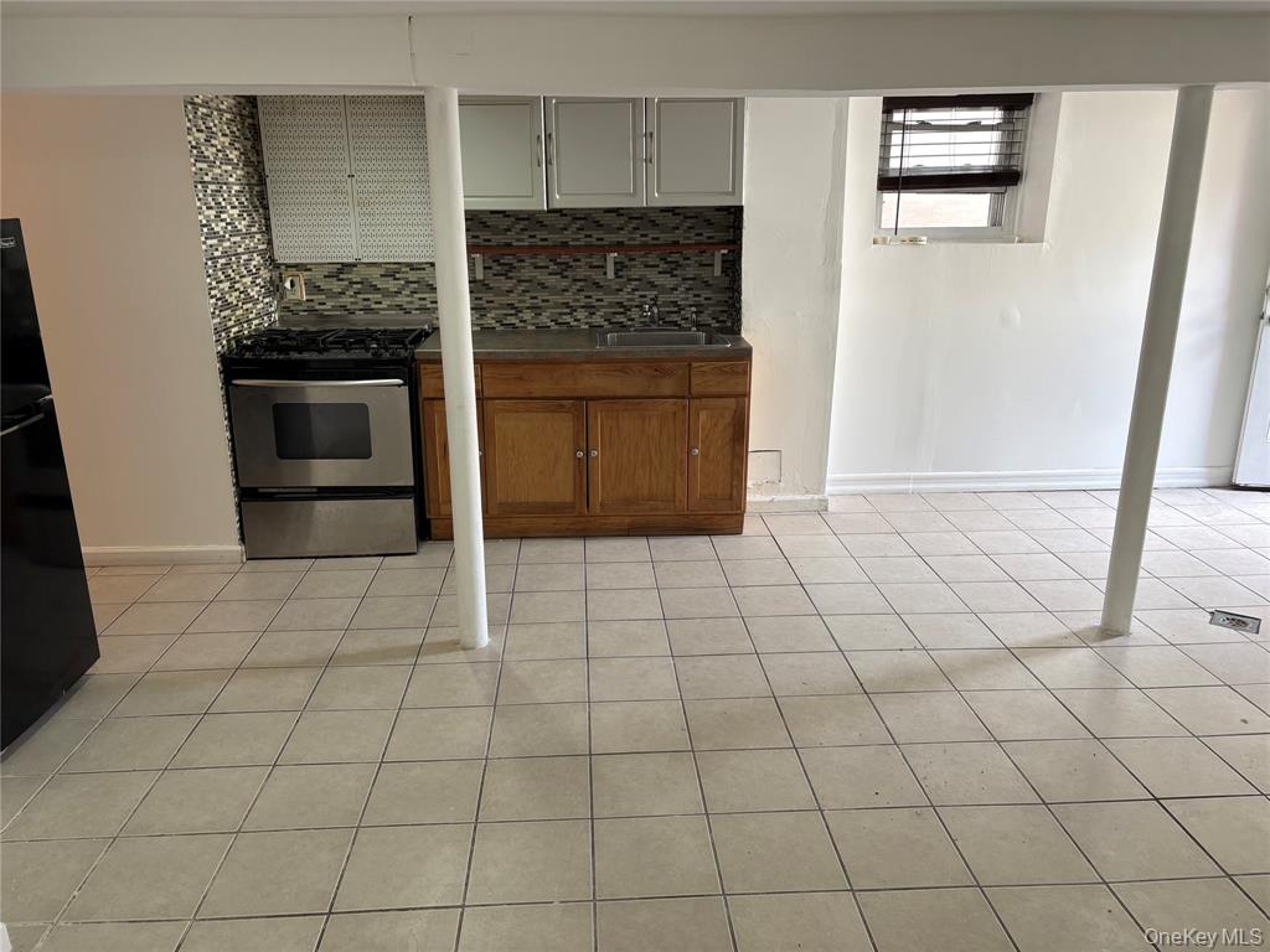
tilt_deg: -15.7
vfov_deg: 53.1
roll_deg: +0.3
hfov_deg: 67.3
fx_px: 954
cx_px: 635
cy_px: 476
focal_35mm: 26
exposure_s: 1/60
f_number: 1.6
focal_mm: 5.96
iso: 100
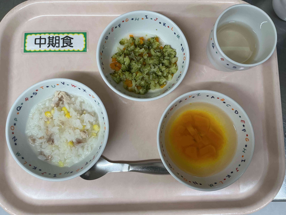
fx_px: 240
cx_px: 143
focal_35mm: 29
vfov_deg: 48.2
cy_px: 108
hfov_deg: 61.7
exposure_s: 1/60
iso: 50
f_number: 1.8
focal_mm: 3
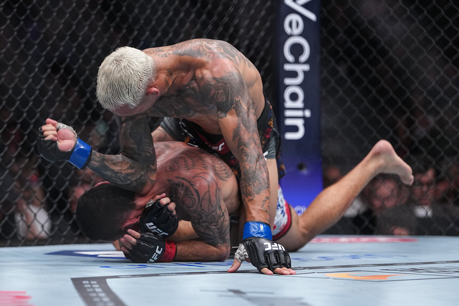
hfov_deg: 18.6
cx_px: 230
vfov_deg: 12.5
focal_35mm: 110
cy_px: 153
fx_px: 1402
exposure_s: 1/1600
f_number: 2.2
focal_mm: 110
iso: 2000
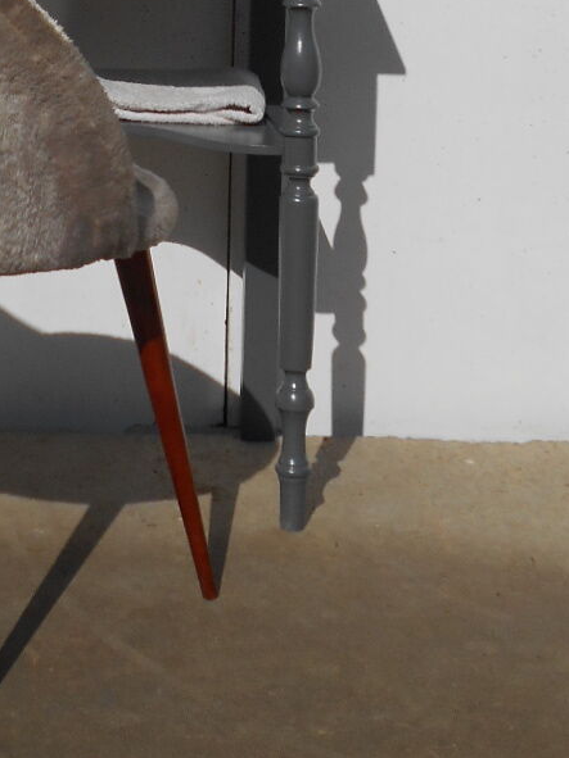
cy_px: -163
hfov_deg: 15.8
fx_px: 2017
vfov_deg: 19.9
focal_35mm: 92
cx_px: 28
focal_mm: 5.8
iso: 80
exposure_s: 1/500
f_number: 9
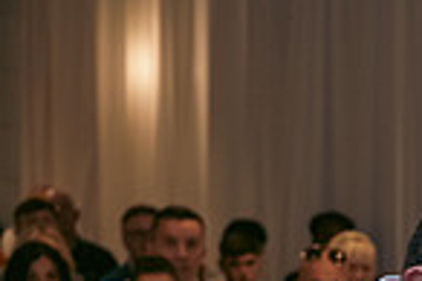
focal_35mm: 159
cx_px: 688
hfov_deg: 12.2
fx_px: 1862
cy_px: 488
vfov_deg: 8.3
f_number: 3.5
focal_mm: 40
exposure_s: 1/160
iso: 800
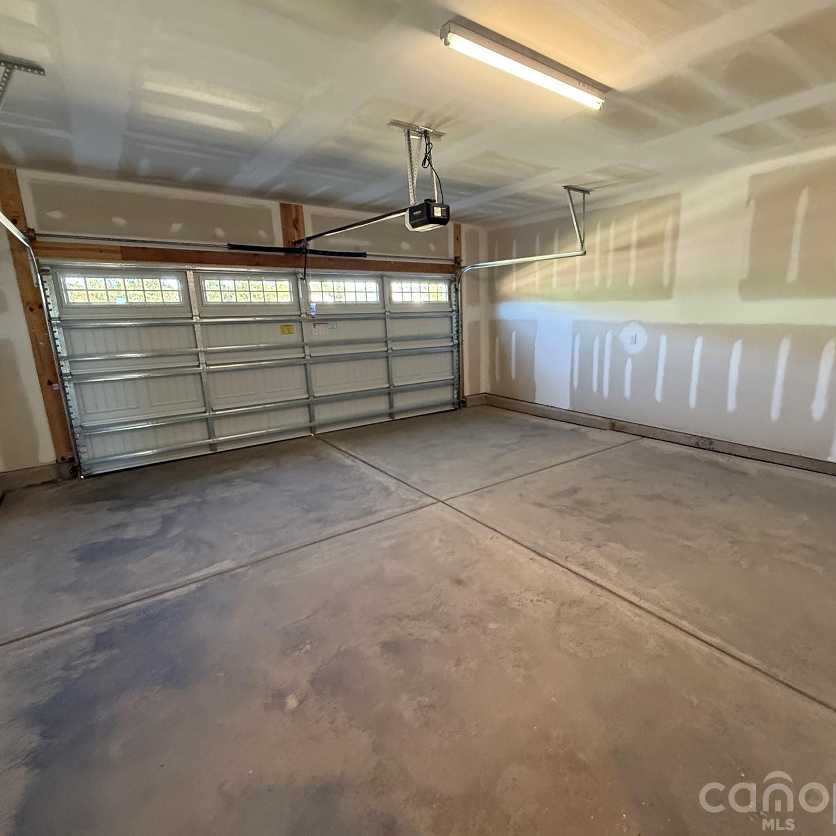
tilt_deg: -10.9
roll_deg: +1.0
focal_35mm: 17
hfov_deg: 83.7
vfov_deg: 84.0
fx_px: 464
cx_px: 463
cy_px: 409
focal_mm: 2.22
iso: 500
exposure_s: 1/120
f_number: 2.2
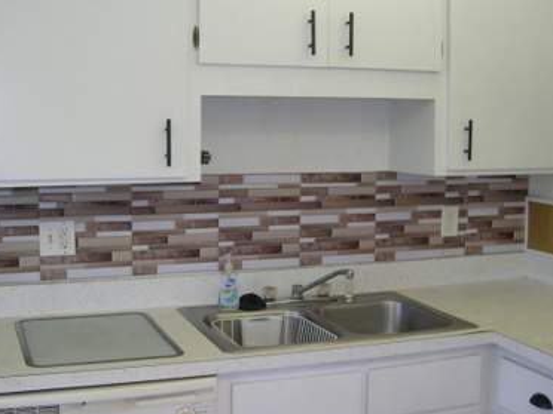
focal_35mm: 49
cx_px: 254
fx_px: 783
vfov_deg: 29.6
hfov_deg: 38.9
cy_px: 172
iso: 100
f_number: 2.8
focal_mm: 8
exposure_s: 1/63.1
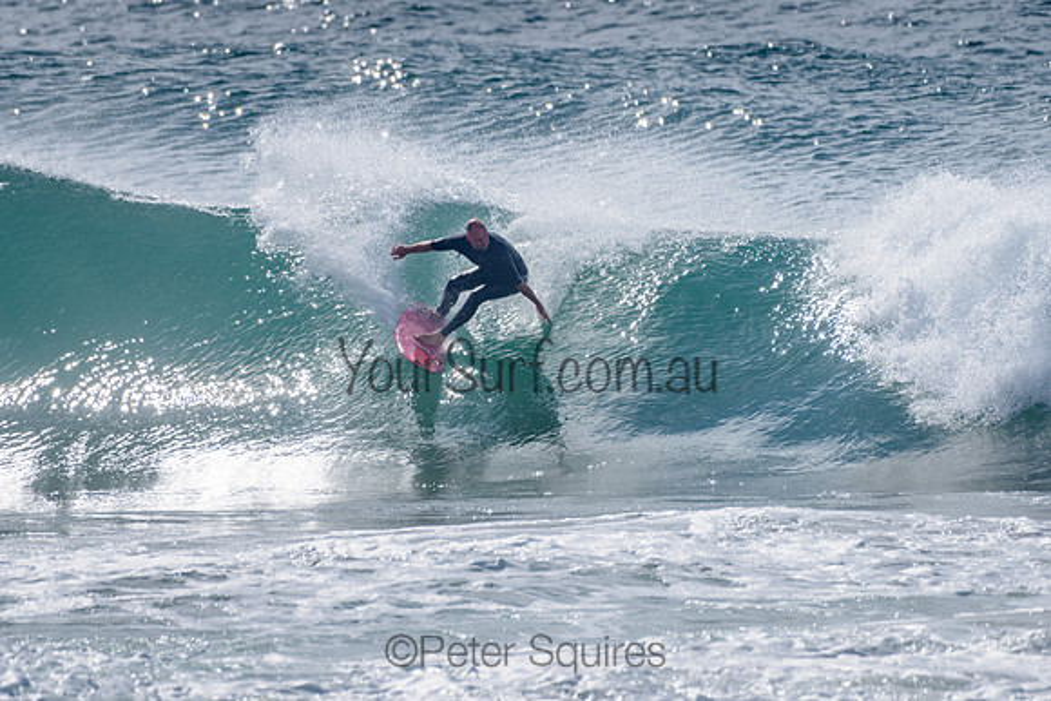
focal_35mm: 612
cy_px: 272
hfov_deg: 3.4
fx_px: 17875
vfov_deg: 2.2
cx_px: 451
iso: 64
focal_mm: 500
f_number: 5.6
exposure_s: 1/2000
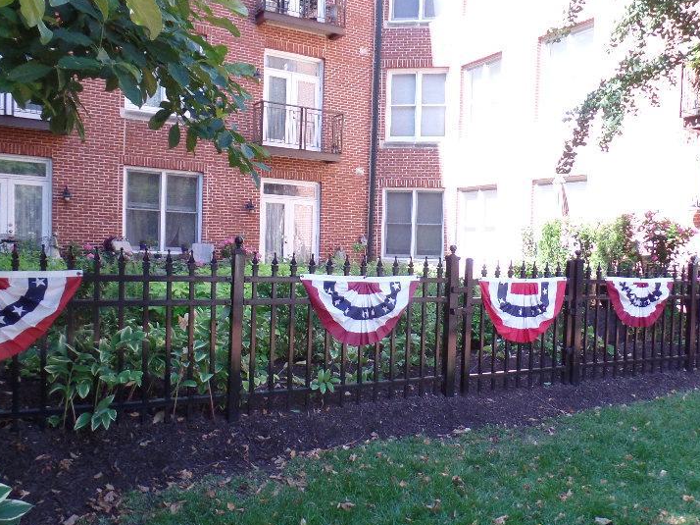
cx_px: 428
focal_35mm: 33
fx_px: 667
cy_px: 272
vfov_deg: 42.9
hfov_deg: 54.9
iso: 240
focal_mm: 4.1
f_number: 2.8
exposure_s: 1/250
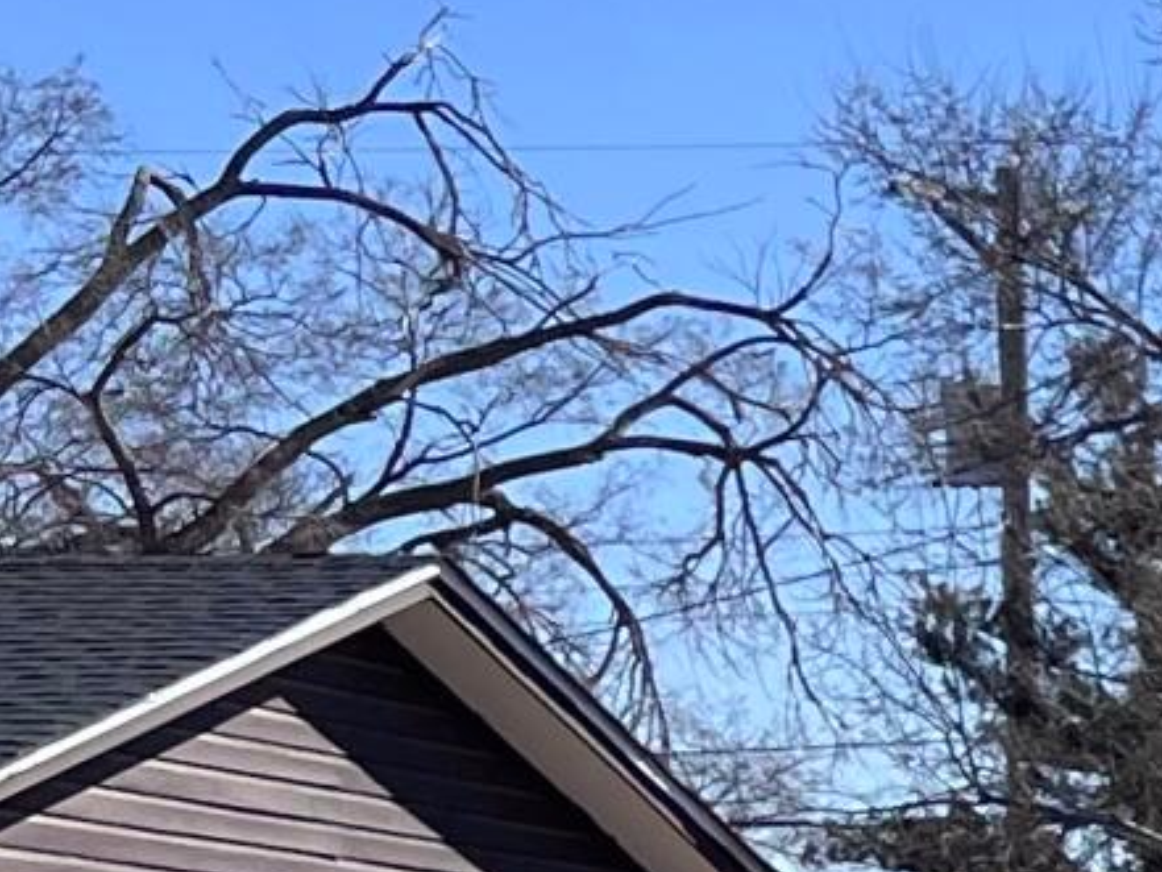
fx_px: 5943
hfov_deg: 9.3
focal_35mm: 177
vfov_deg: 8.2
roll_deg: -0.4
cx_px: 3275
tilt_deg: -1.4
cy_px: 1428
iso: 50
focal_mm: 5.7
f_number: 1.5
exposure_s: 1/5882
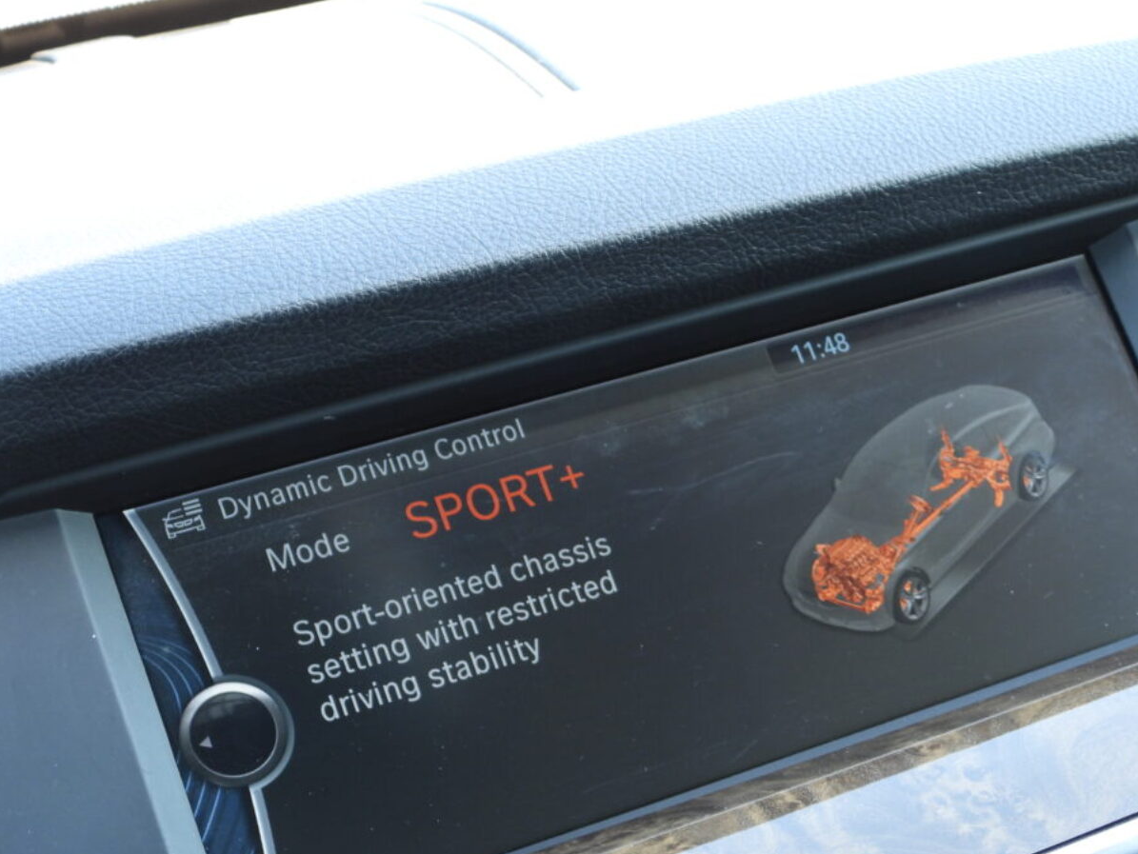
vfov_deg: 23.2
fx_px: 2072
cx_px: 637
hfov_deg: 30.7
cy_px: 565
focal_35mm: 63
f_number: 3.2
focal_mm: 8.5
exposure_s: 1/30
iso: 110
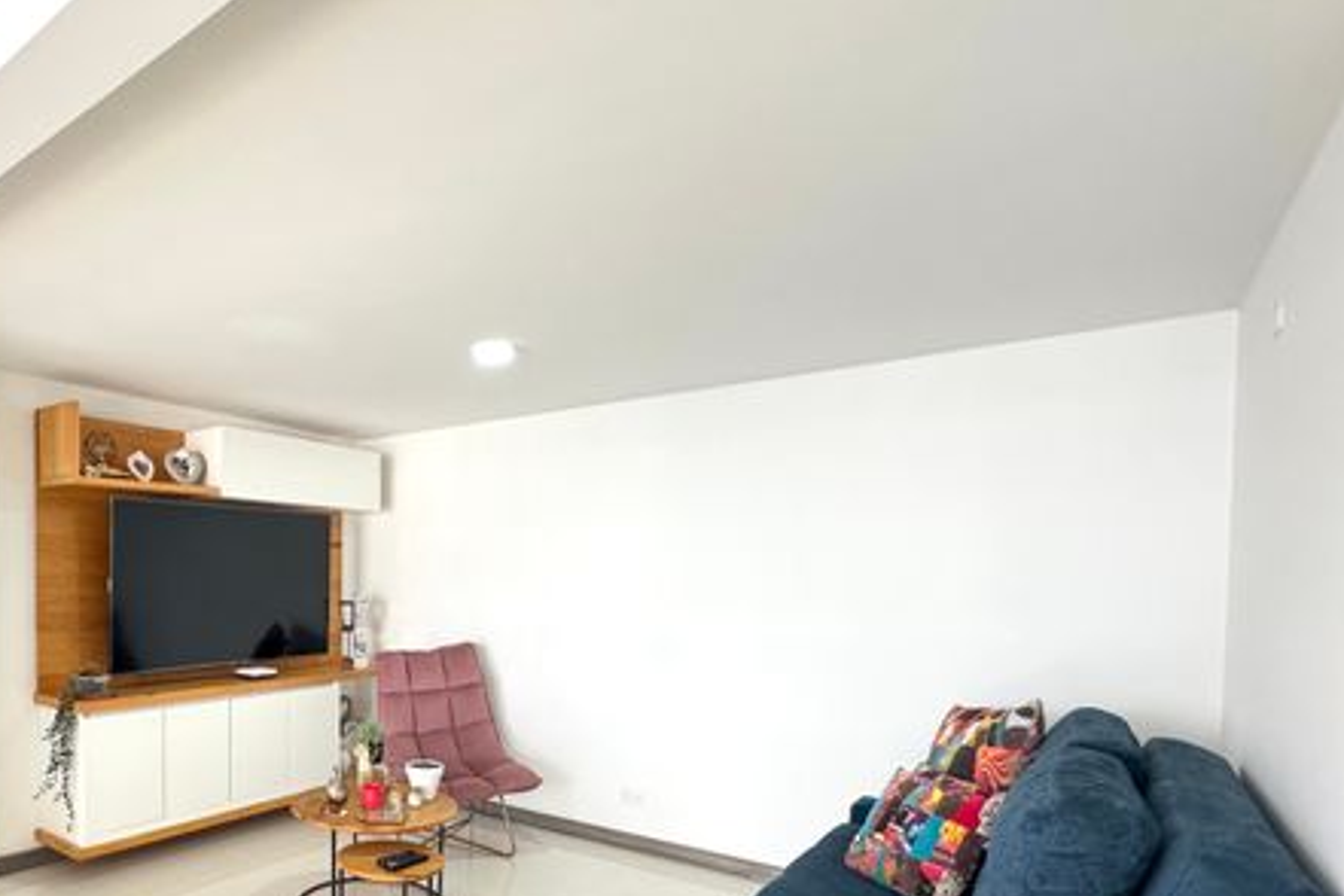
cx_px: 340
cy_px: 606
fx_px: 821
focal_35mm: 22
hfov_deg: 73.2
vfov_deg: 55.9
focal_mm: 2.22
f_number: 2.2
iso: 320
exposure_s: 1/99
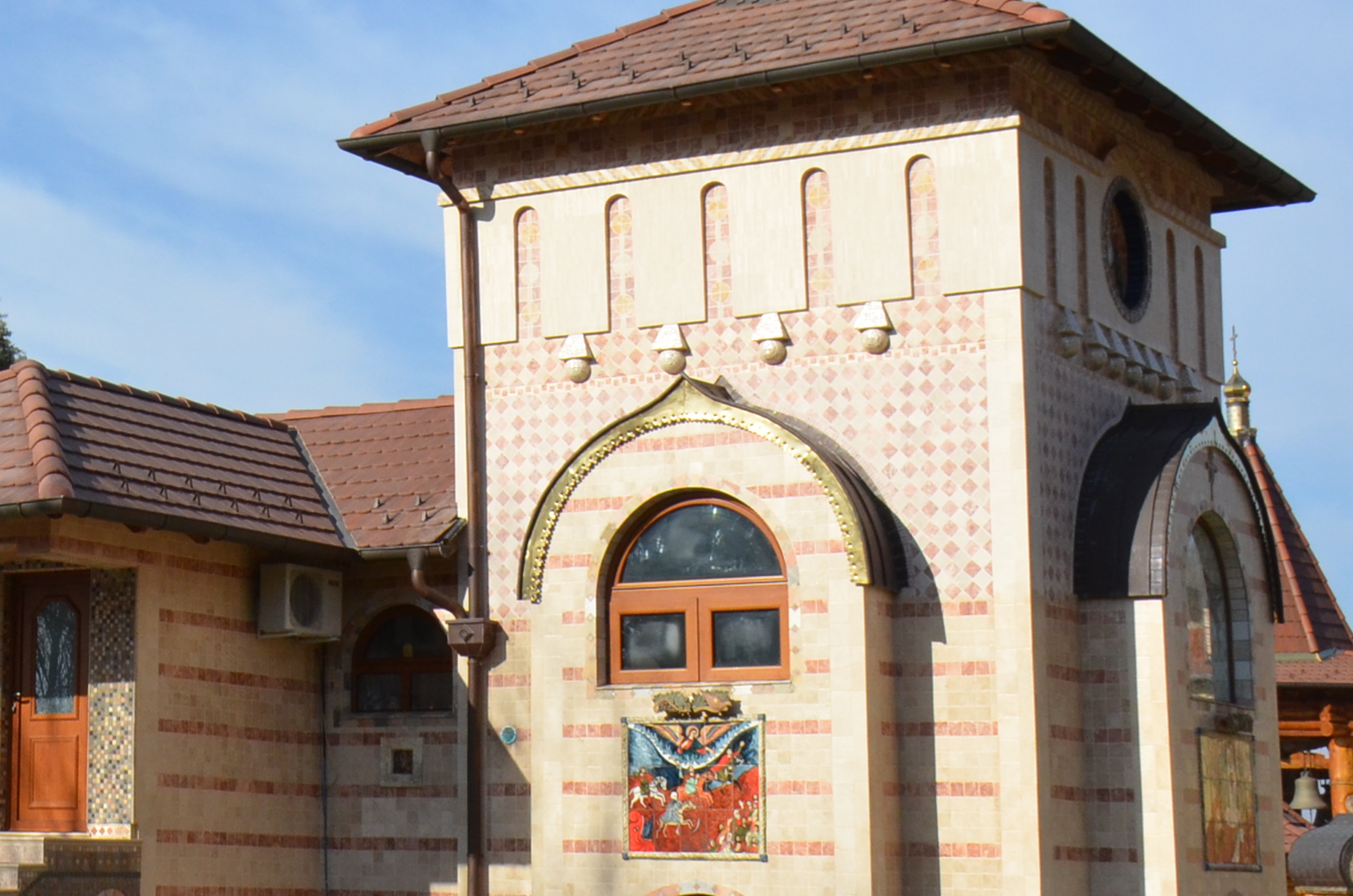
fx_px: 2738
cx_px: 36
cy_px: 173
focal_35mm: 73
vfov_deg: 18.4
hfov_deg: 26.4
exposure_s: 1/640
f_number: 13
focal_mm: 20
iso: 640
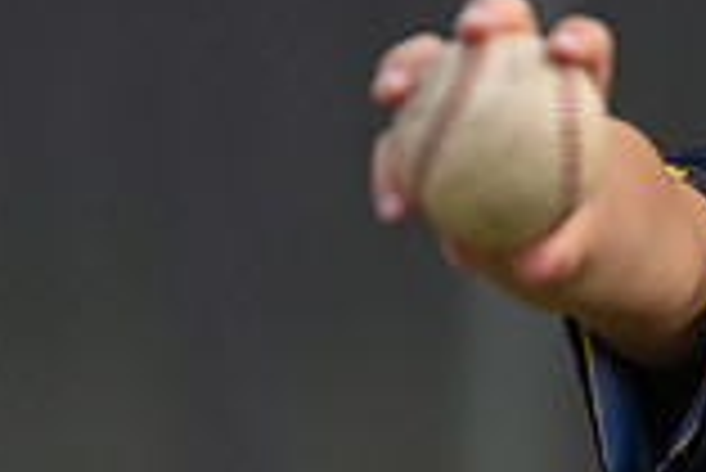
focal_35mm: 757
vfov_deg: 1.8
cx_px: 989
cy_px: 200
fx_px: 14859
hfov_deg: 2.7
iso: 160
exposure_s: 1/320
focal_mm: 200
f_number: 2.8
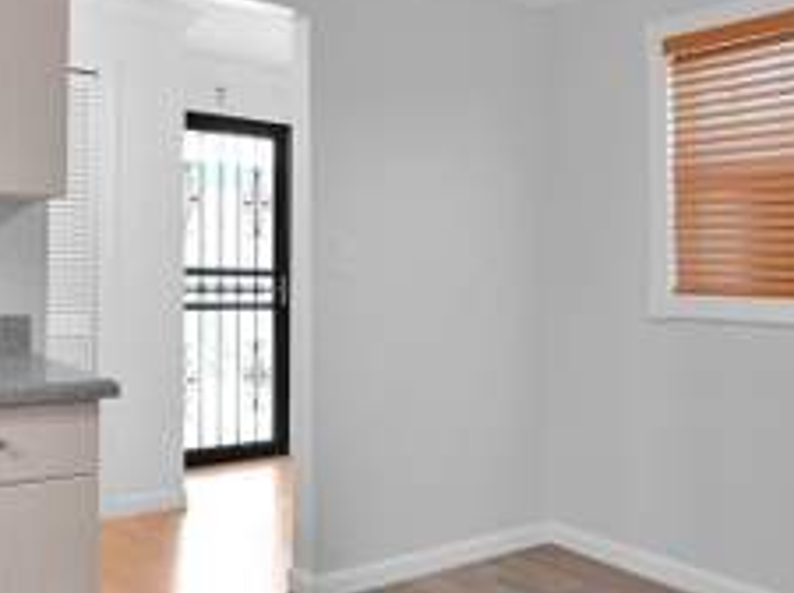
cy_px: 258
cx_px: 328
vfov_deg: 38.5
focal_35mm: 37
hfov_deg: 50.0
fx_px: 847
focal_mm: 12
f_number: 3.5
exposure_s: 1/20
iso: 200
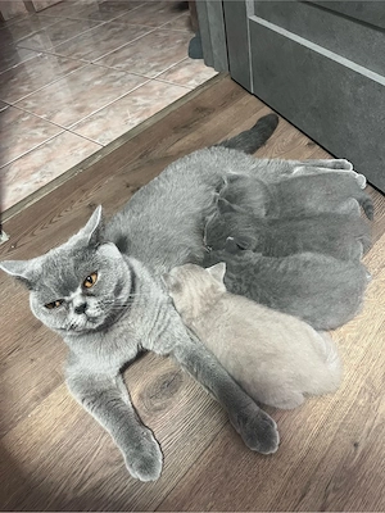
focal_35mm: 26
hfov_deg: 53.1
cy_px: 256
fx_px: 386
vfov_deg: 67.3
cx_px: 192
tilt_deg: -45.9
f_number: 1.6
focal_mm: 5.1
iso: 500
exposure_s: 1/33
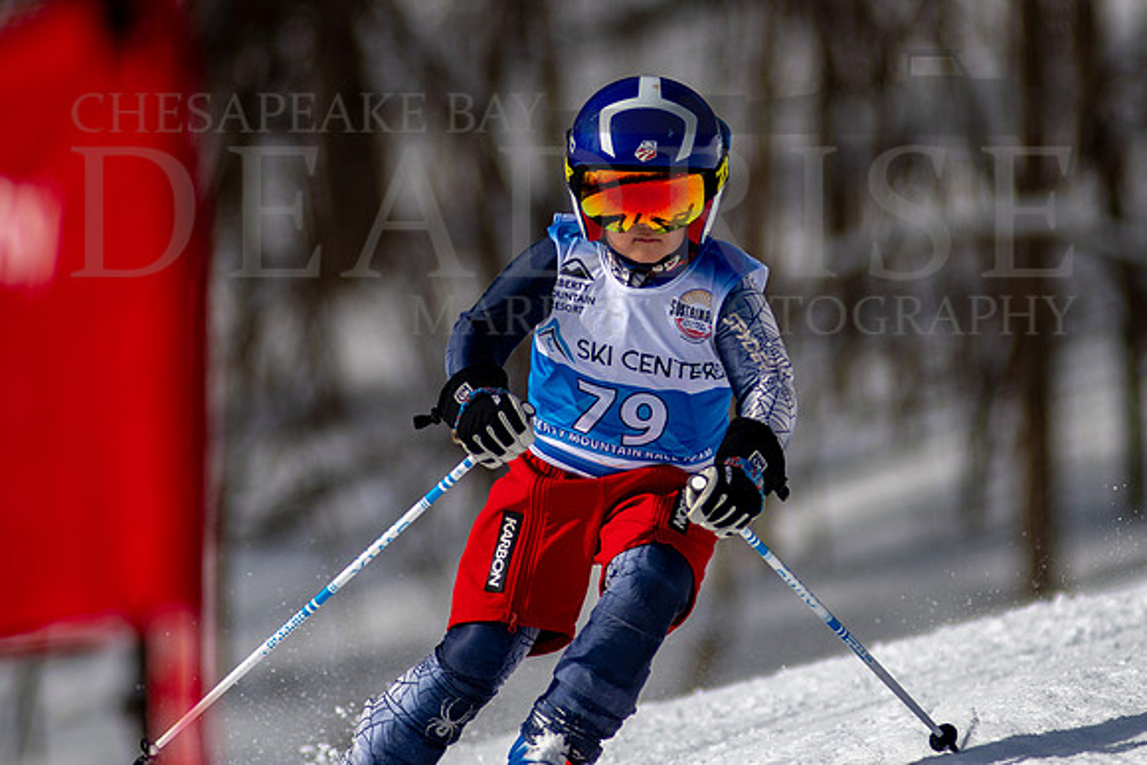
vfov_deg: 2.4
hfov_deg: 3.6
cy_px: 275
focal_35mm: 576
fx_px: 18352
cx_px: 734
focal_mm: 300
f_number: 2.8
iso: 100
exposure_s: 1/8000
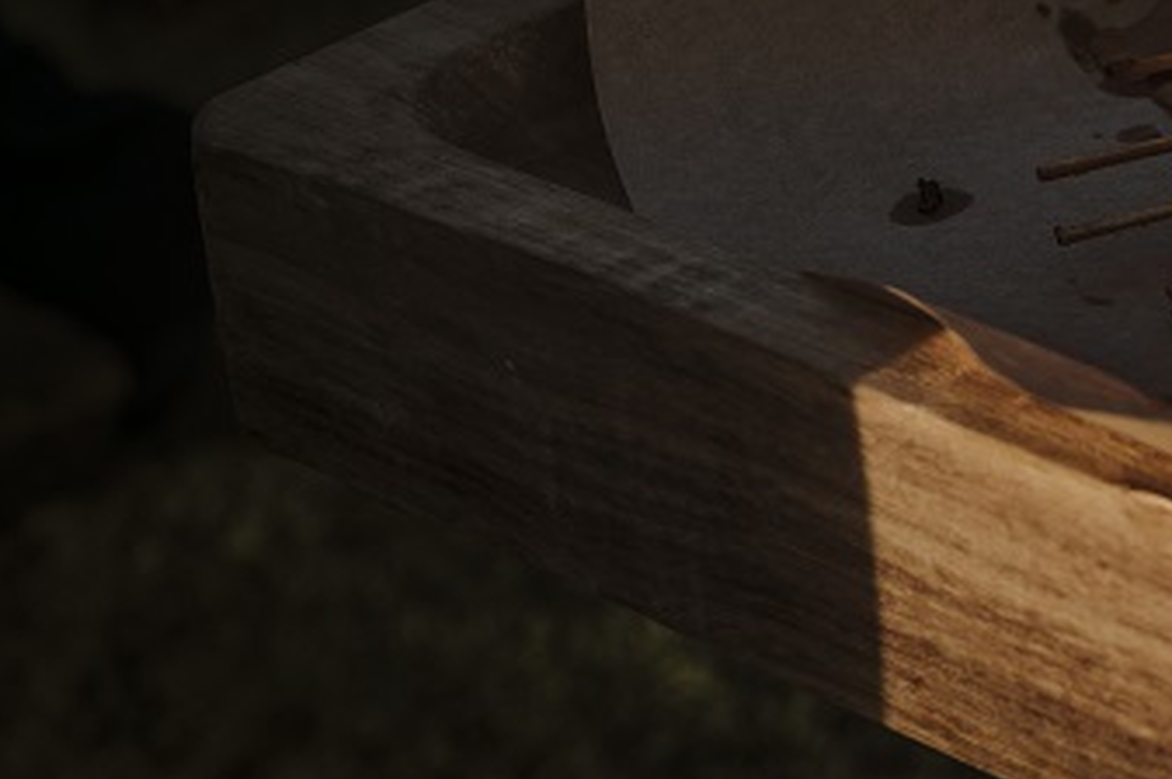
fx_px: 4261
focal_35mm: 131
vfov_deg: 10.4
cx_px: 1501
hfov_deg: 15.0
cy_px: 198
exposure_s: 1/160
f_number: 6.3
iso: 100
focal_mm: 49
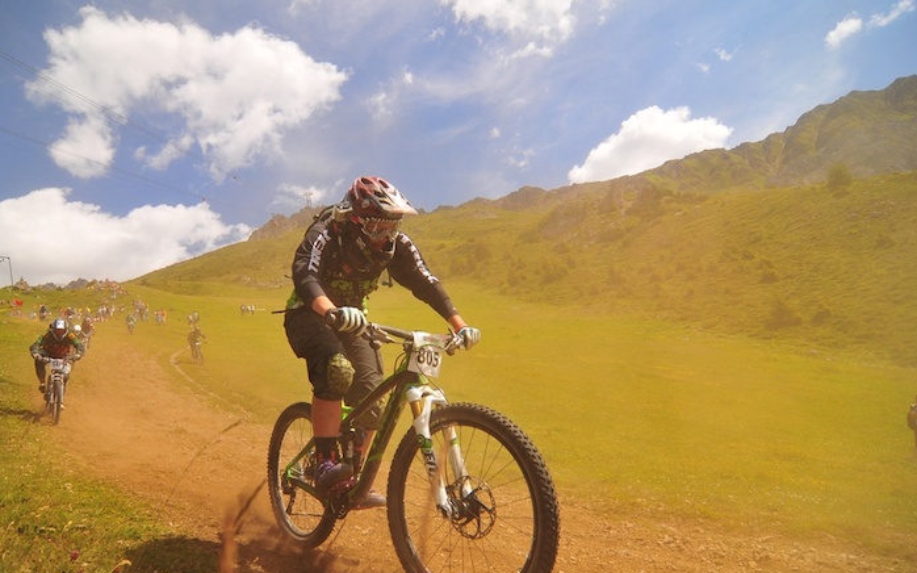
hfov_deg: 81.9
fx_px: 525
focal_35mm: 21
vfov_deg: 57.0
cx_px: 401
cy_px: 328
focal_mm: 12
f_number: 4
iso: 200
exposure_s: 1/2500
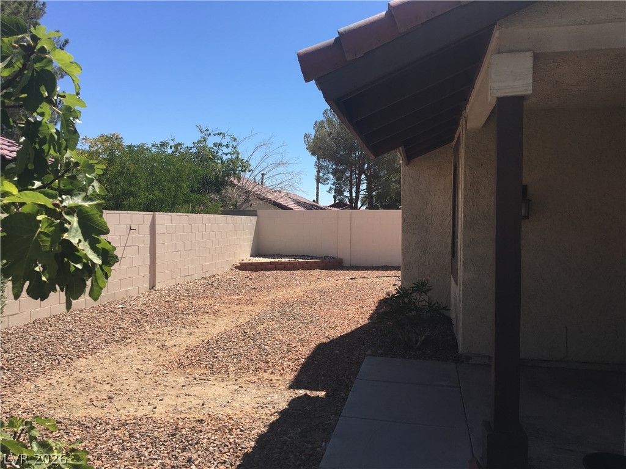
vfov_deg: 48.2
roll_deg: -0.1
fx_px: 524
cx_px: 313
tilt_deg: -1.4
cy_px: 234
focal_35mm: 29
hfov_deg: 61.7
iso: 25
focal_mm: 4.15
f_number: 2.2
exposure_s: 1/1399
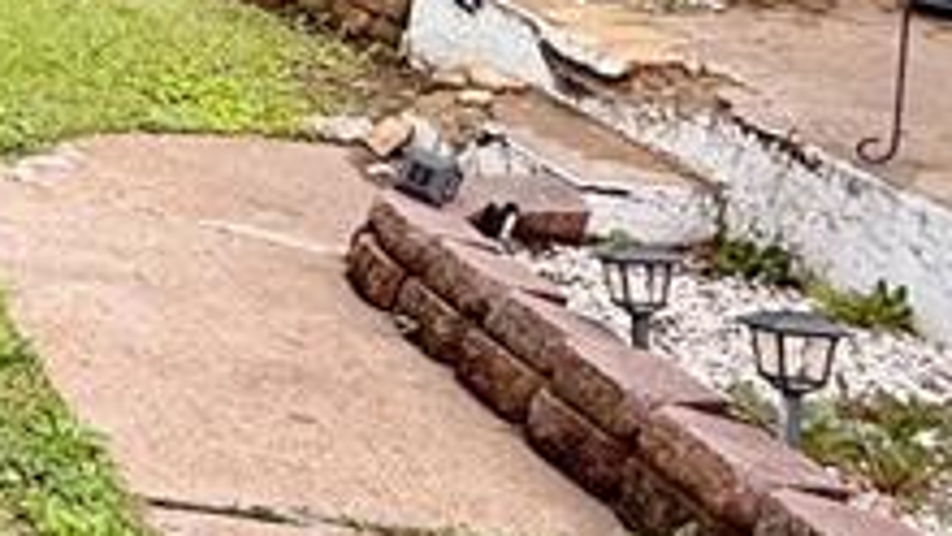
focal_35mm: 71
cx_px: -736
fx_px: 1793
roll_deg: +0.3
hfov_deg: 21.0
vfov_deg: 16.5
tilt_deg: -10.9
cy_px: -61
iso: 64
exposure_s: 1/303
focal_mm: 2.22
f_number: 2.2
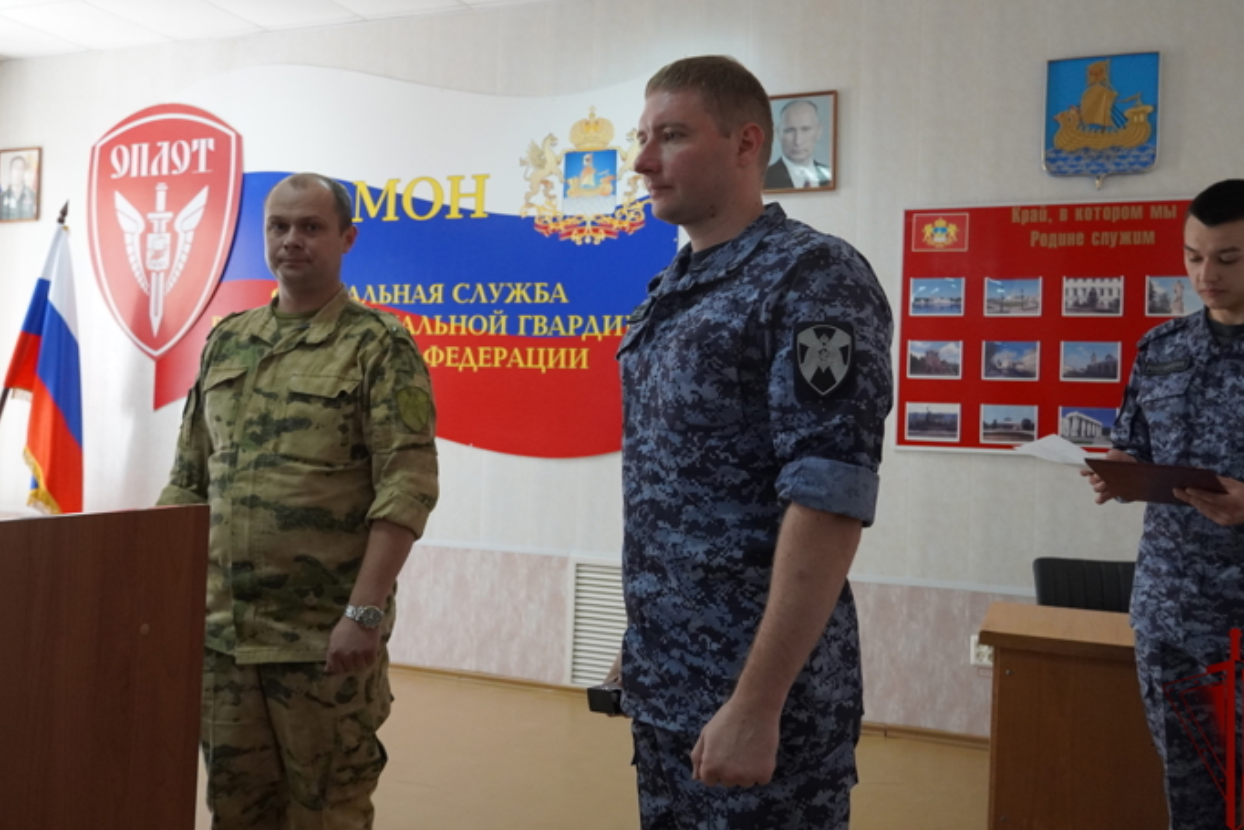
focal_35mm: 33
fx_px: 1141
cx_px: 638
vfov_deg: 40.0
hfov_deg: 57.2
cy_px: 392
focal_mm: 20
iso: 2000
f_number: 4
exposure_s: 1/160
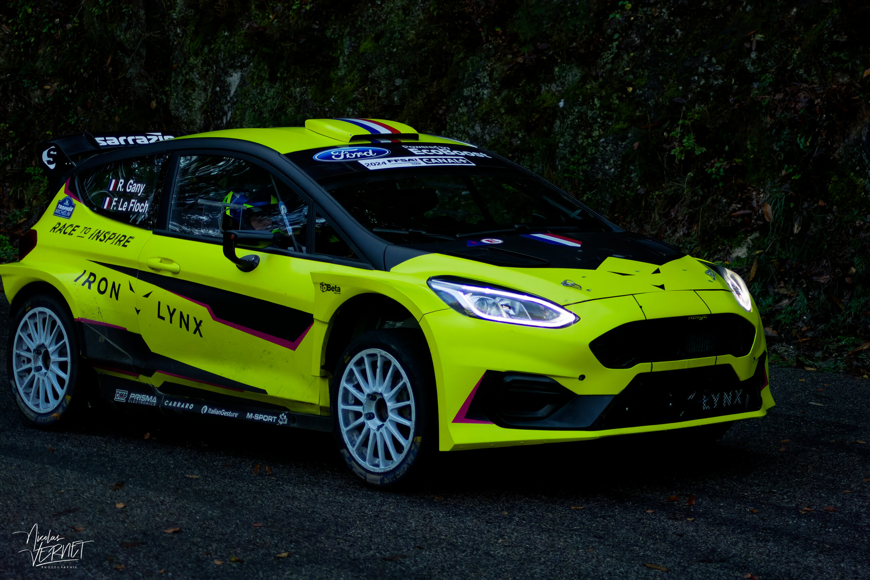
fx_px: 2537
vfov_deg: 13.0
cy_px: 290
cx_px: 435
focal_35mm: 105
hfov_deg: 19.5
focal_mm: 70
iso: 7200
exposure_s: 1/6400
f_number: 4
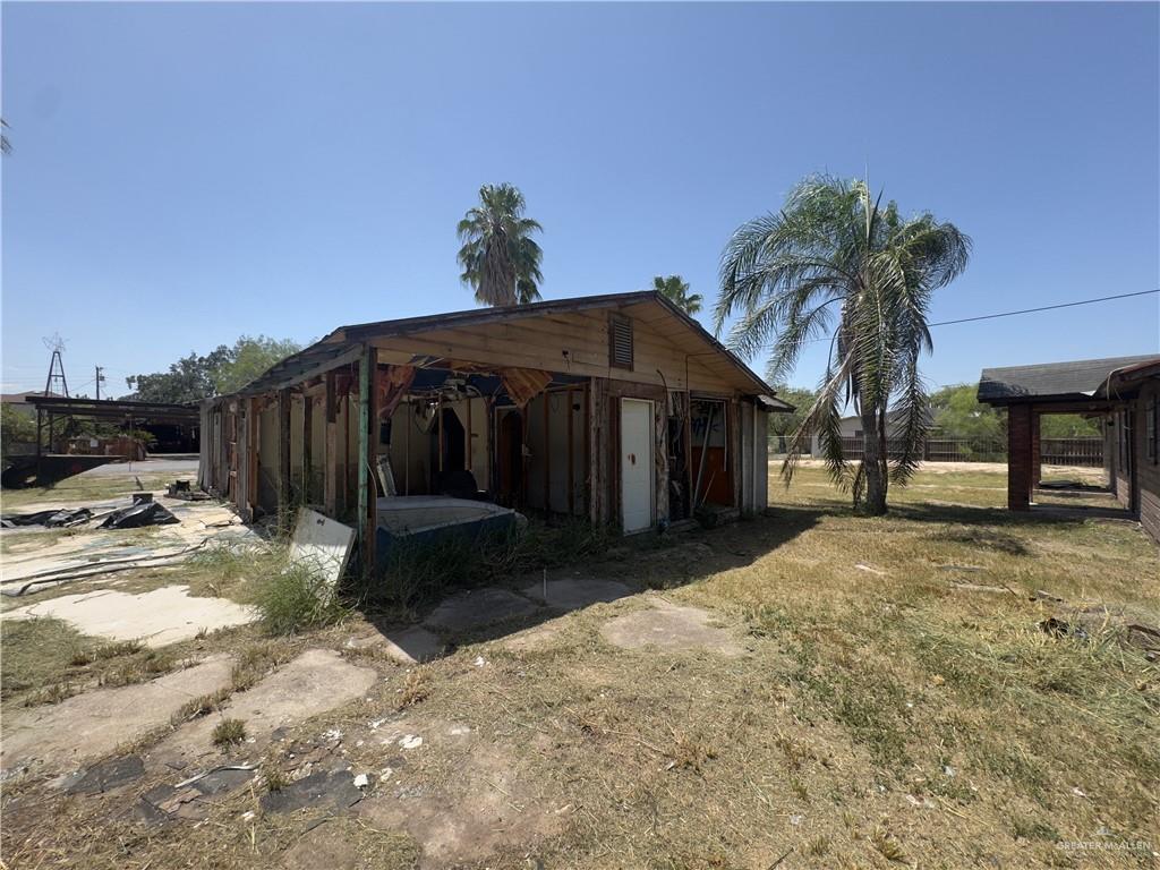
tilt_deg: +1.0
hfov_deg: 102.1
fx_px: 469
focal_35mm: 14
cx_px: 580
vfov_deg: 85.7
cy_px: 435
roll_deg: +0.8
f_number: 2.2
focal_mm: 2.22
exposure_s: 1/932
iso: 40
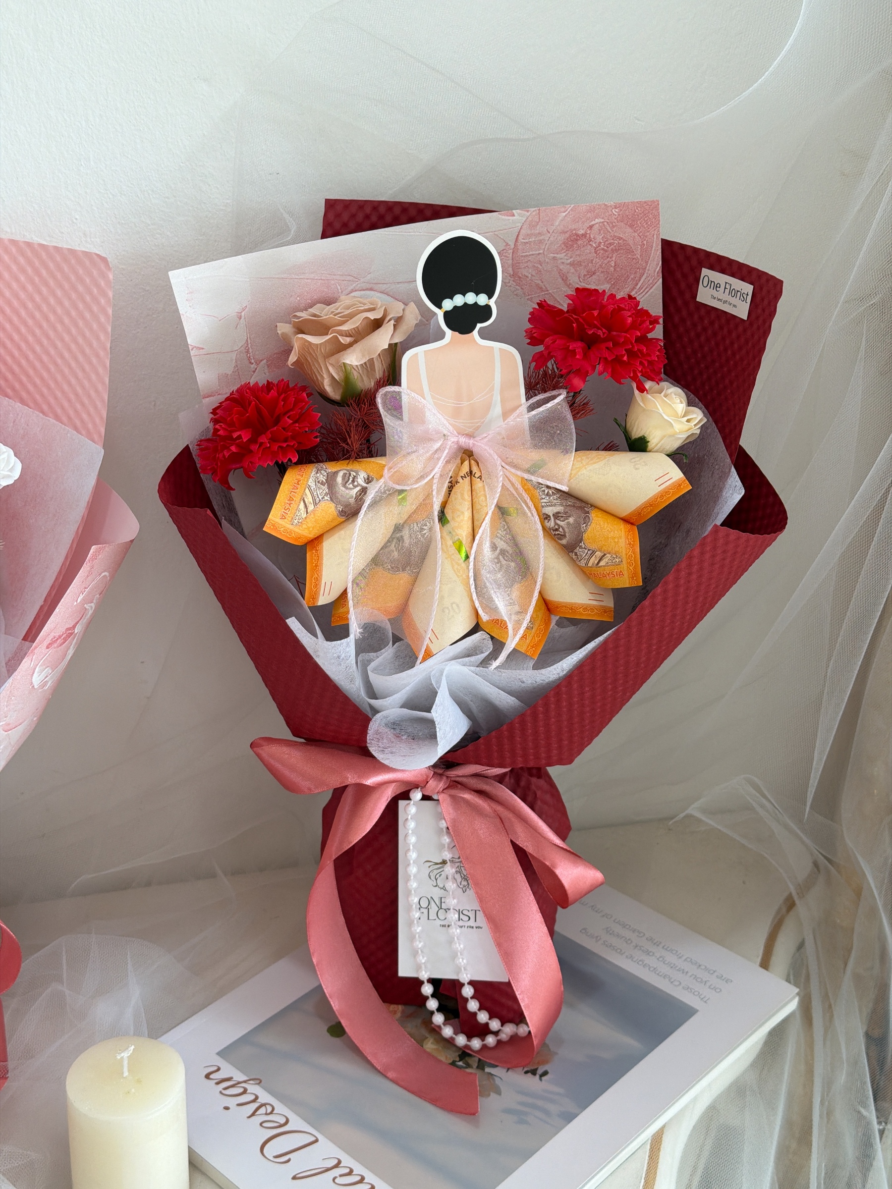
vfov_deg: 39.7
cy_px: 594
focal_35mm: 48
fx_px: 1649
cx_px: 446
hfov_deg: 30.3
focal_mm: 6.76
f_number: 1.78
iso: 64
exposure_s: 1/100
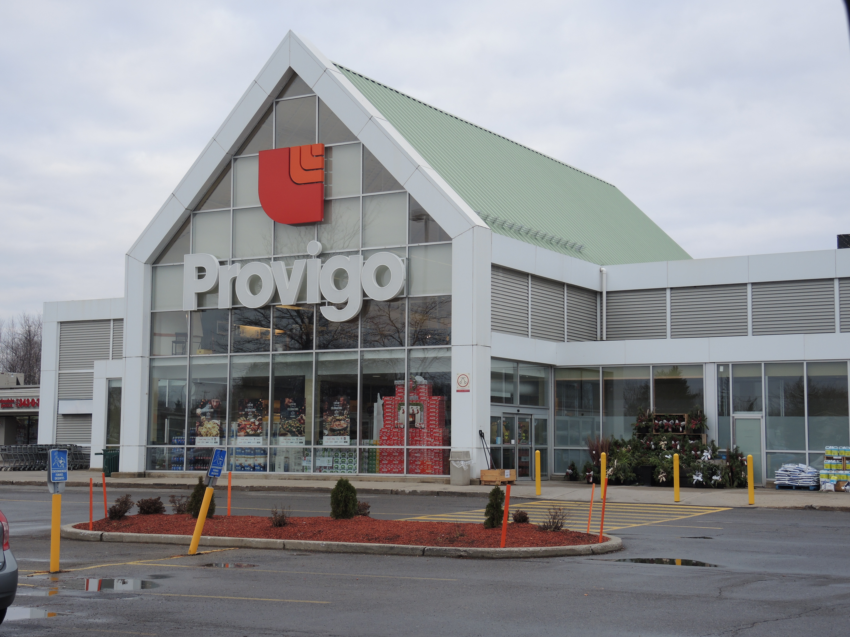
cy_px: 318
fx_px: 1228
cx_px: 425
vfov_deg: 29.1
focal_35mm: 50
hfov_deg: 38.2
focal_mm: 11
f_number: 2.8
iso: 80
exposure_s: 1/160
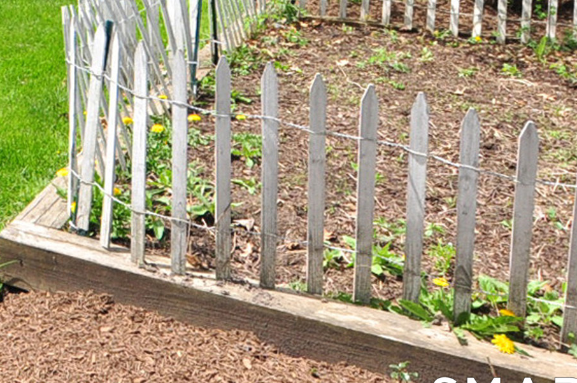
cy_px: -186
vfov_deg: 22.9
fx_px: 768
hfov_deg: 30.2
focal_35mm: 48
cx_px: -216
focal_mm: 10
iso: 400
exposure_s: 1/500
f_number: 8
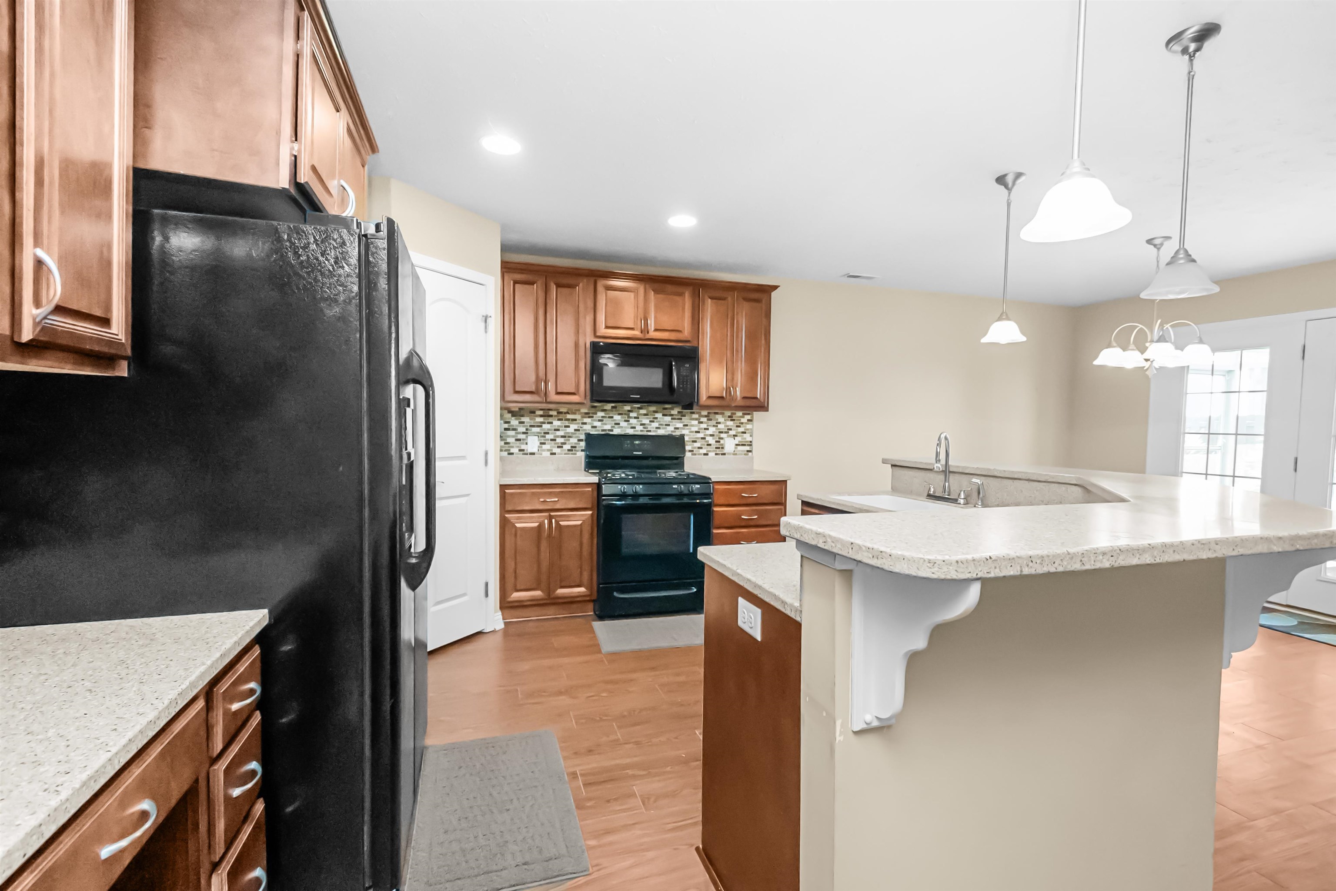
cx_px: 668
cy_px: 446
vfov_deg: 77.3
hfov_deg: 100.4
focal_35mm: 15
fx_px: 557
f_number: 4.5
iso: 4000
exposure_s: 1/200
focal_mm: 10
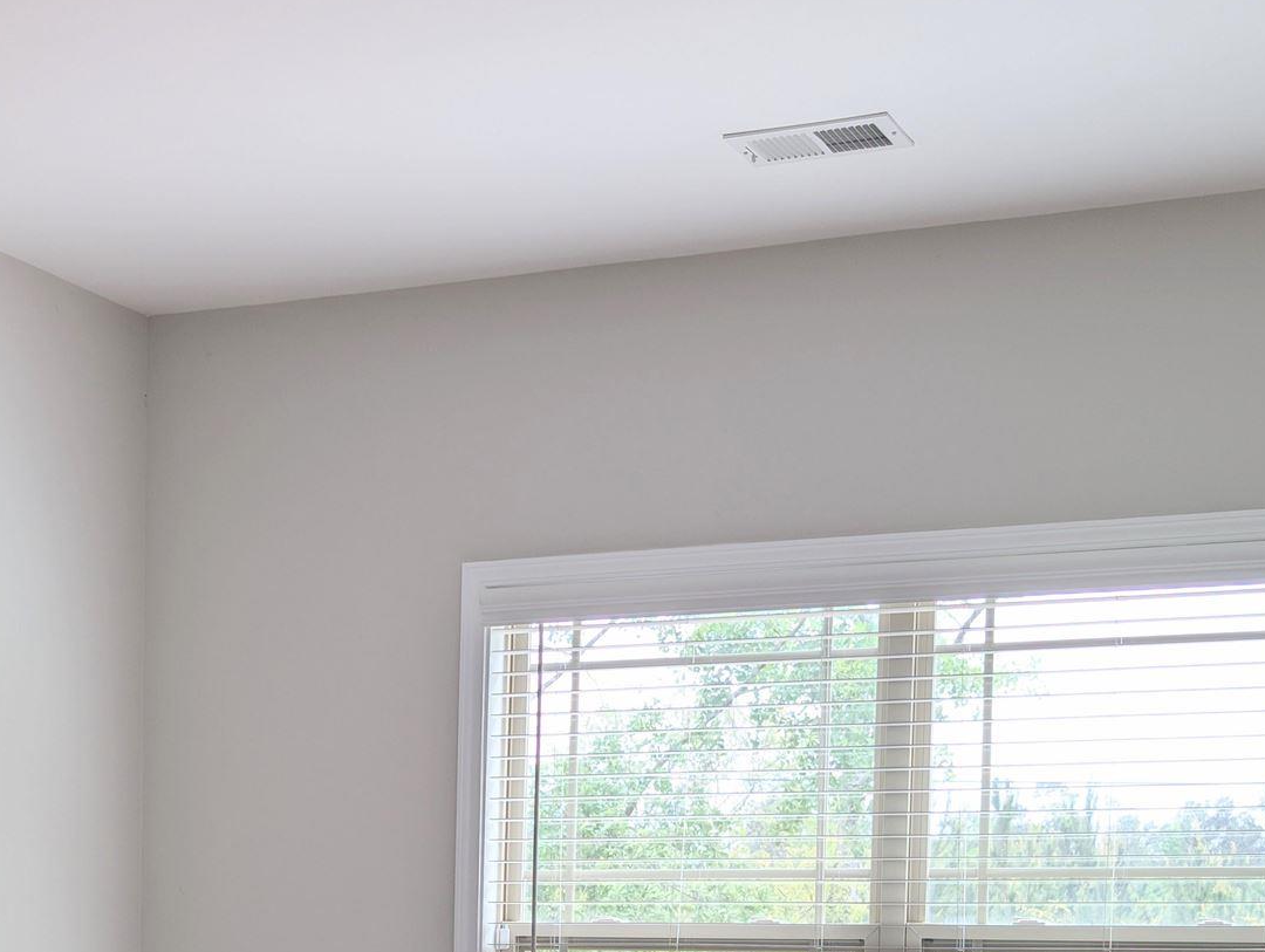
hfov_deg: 27.9
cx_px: 242
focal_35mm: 68
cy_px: 1054
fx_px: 2488
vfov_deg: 20.6
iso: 25
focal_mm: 6.9
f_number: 1.68
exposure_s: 1/140
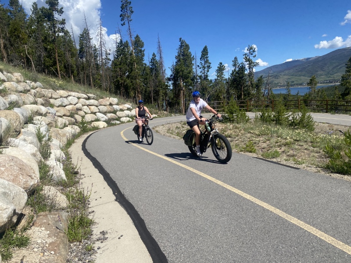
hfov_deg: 67.3
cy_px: 132
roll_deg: +4.0
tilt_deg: -9.2
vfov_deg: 53.1
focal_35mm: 26
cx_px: 176
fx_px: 264
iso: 32
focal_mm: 4.25
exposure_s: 1/3610
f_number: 1.8
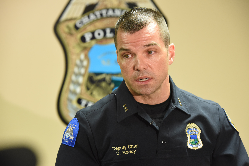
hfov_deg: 15.8
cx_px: 124
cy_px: 83
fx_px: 899
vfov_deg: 10.6
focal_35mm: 130
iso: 3200
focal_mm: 130
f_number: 5.6
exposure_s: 1/80
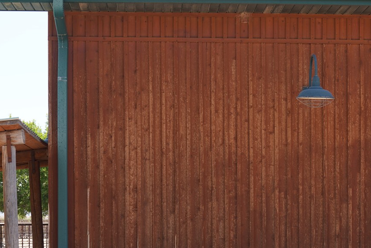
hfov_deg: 18.7
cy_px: 225
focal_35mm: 109
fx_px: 1123
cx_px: 221
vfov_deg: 12.5
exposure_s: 1/100
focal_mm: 47
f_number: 8
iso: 100
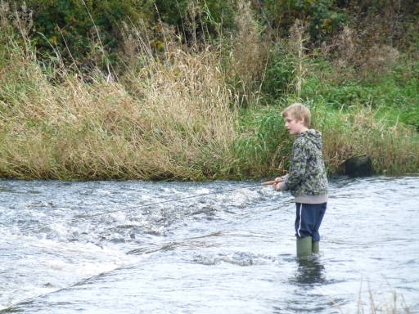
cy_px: 157
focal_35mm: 299
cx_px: 210
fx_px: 3619
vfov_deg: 5.0
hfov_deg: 6.6
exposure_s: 1/320
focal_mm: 53.2
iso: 400
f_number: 3.7
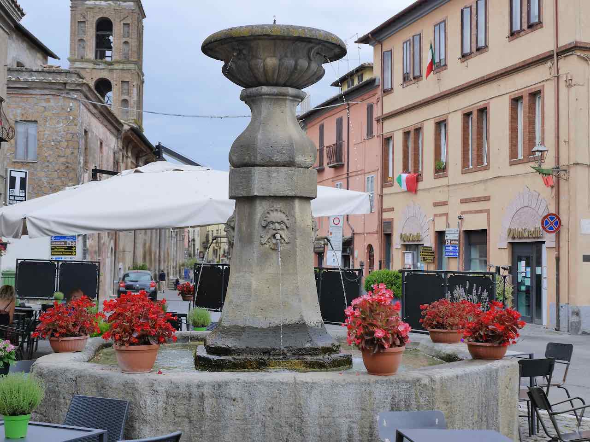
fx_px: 852
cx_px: 295
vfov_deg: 29.1
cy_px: 221
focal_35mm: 50
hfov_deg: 38.2
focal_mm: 25
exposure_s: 1/800
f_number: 4.5
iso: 800
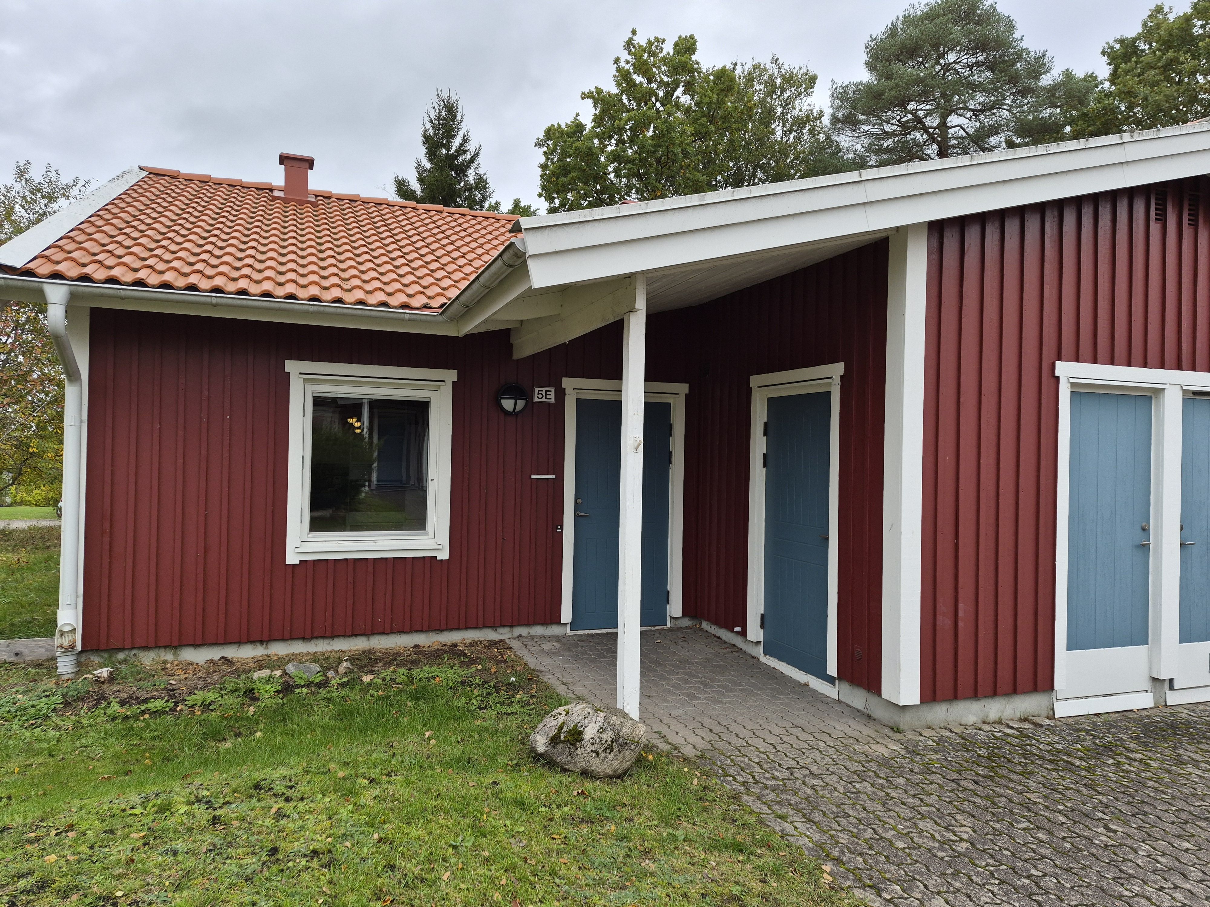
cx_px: 605
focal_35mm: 23
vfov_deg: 58.9
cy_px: 454
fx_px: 804
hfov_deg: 73.9
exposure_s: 1/1524
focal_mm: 5.4
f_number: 1.8
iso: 80
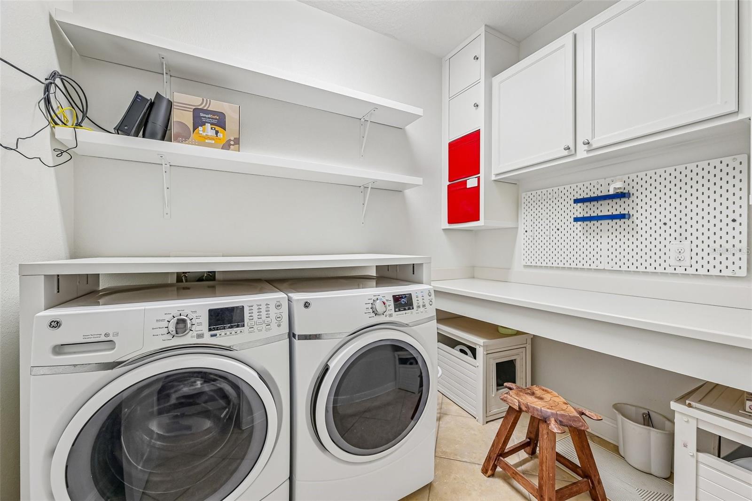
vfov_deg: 81.2
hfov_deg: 104.3
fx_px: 292
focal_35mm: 14
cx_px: 376
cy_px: 250
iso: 400
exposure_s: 1/13
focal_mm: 14
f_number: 8
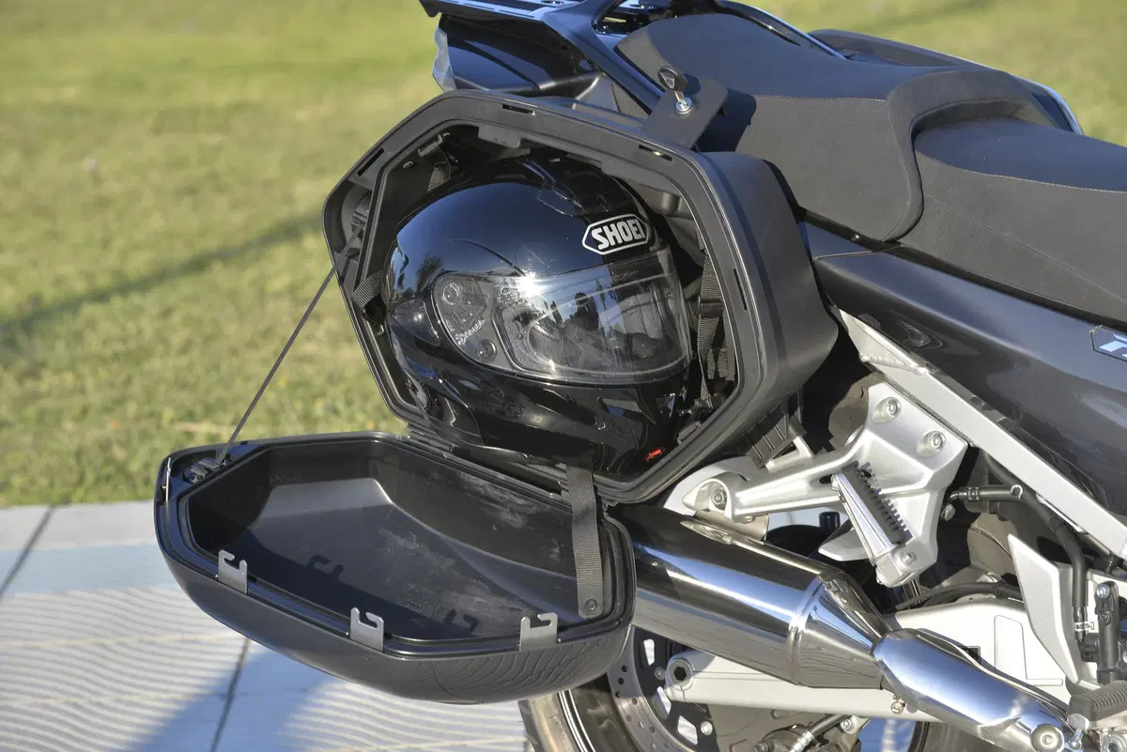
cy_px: 376
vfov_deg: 9.8
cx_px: 564
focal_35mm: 140
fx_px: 4384
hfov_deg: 14.6
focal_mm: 140
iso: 100
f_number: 8
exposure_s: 1/125
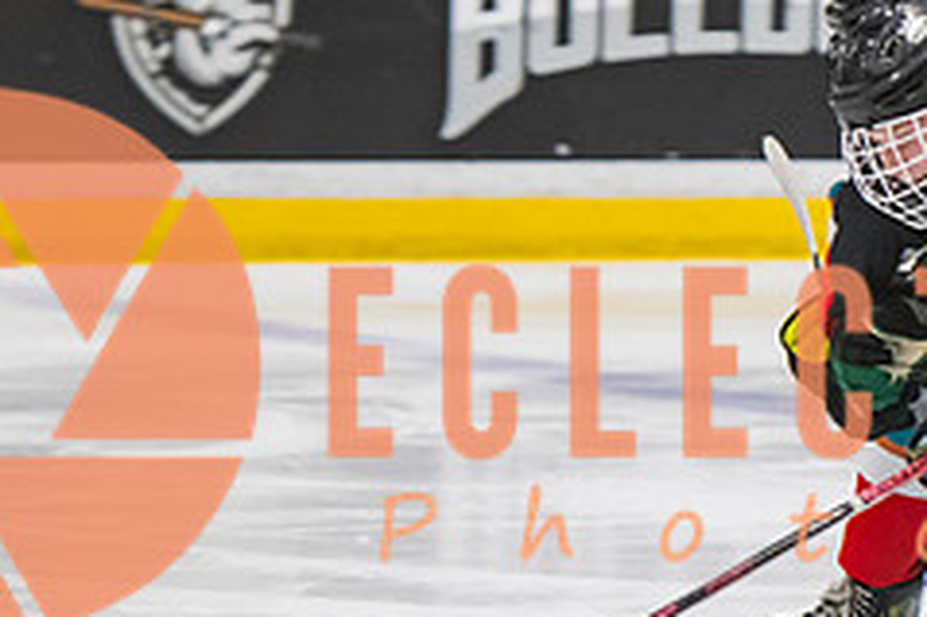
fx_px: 11322
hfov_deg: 4.7
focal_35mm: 440
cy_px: 260
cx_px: 1230
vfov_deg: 3.1
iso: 2000
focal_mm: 120
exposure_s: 1/640
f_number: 3.2
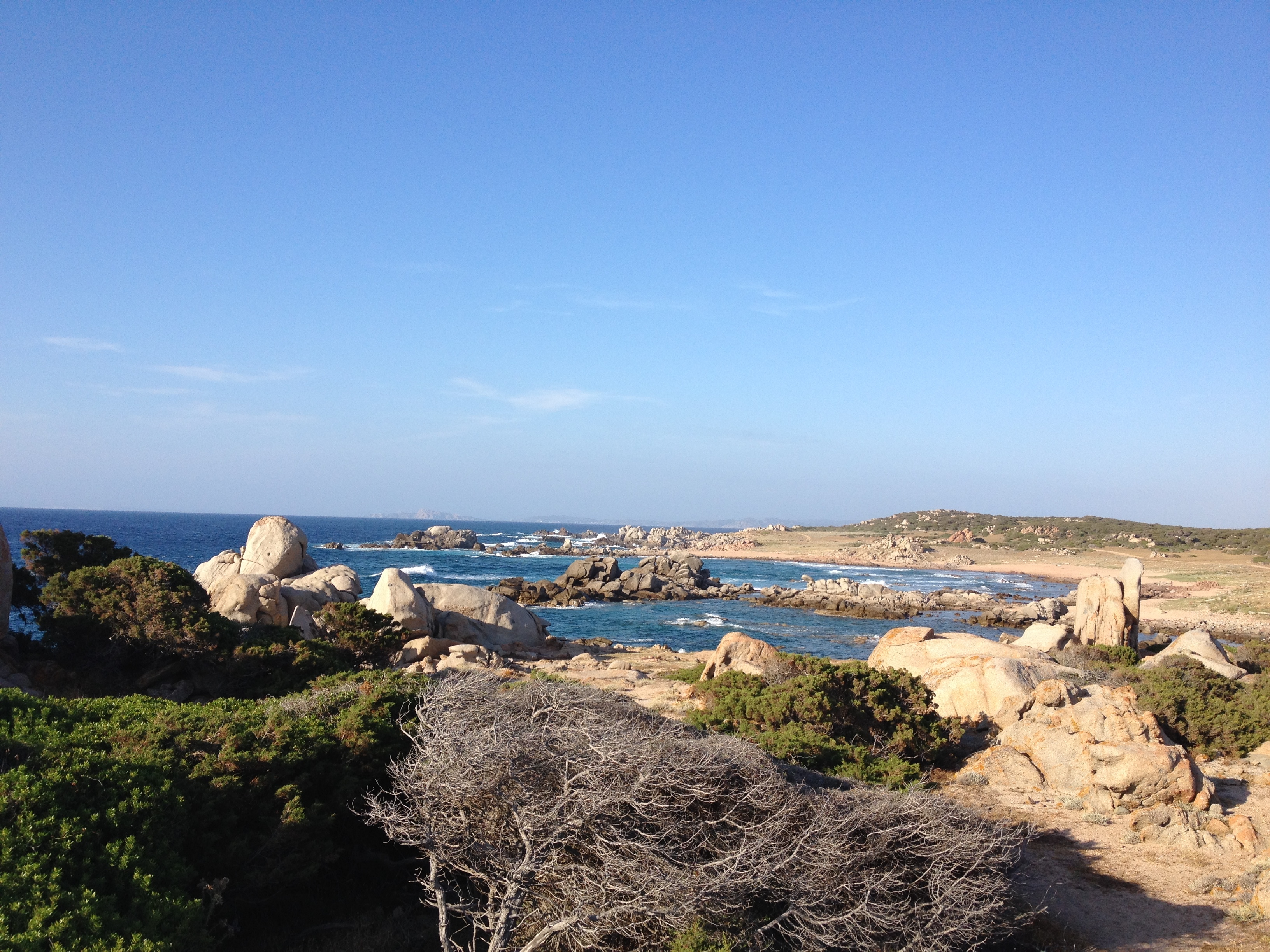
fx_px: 1284
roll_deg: -0.8
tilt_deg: +0.3
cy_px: 476
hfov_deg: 52.6
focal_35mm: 35
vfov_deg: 40.7
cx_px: 635
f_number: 2.4
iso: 50
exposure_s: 1/1346
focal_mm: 4.28
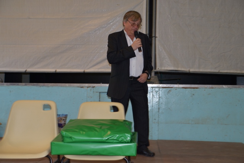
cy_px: 82
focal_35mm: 51
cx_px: 122
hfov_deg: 38.9
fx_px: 345
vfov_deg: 26.5
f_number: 4.5
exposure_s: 1/30
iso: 250
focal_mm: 34
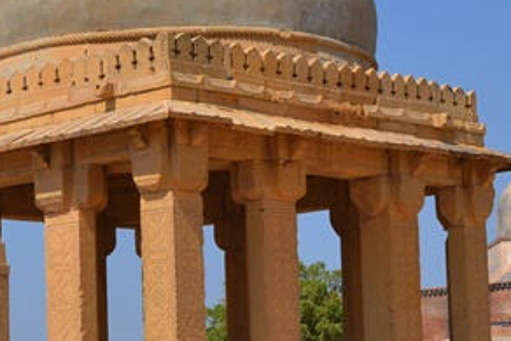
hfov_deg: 18.3
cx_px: 114
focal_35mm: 111
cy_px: 234
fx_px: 1576
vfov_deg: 12.3
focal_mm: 24
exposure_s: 1/250
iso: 100
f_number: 8
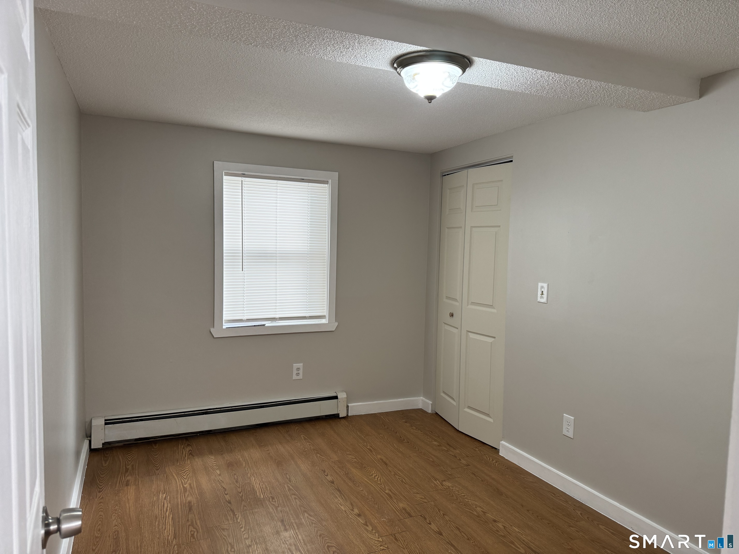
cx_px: 370
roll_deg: -1.1
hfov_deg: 71.6
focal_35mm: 24
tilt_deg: -4.3
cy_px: 277
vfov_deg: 56.8
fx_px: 512
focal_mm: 6.76
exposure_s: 1/120
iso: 160
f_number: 1.78
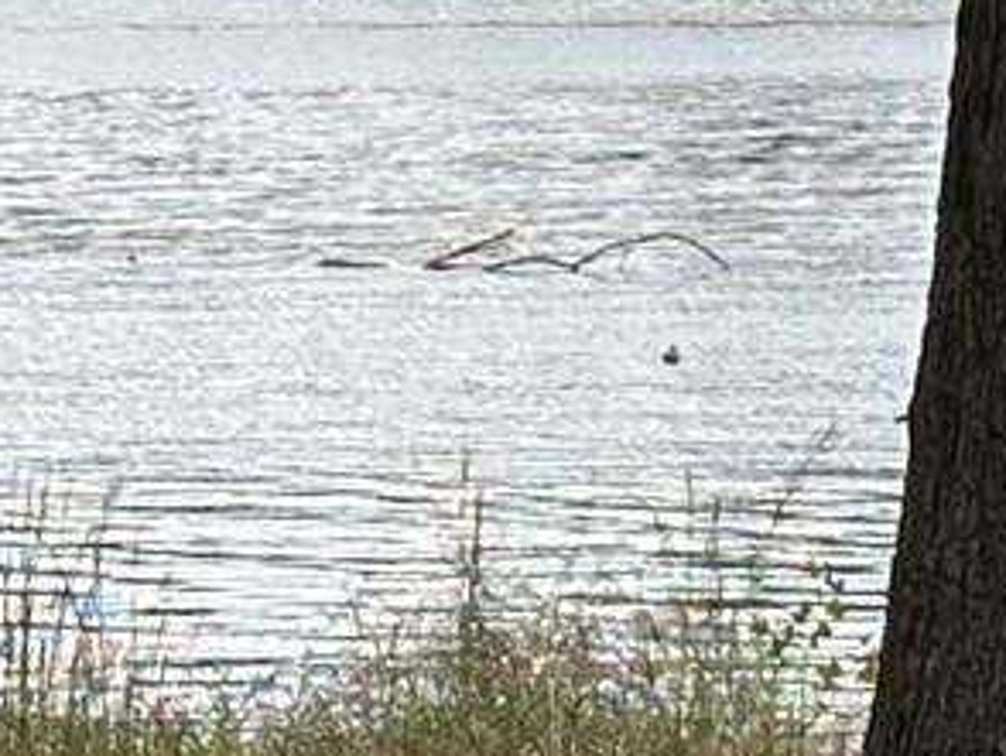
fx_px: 9715
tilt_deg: +4.1
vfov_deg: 4.4
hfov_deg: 5.9
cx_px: 975
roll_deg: +0.1
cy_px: -917
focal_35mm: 334
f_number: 1.78
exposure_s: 1/1030
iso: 64
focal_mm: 6.86
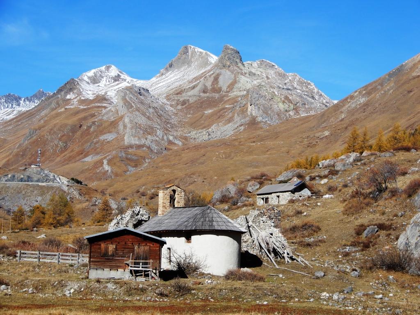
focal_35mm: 85
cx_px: 210
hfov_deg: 23.0
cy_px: 158
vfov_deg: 17.4
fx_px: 1031
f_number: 5
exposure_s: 1/800
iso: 80
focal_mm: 15.2
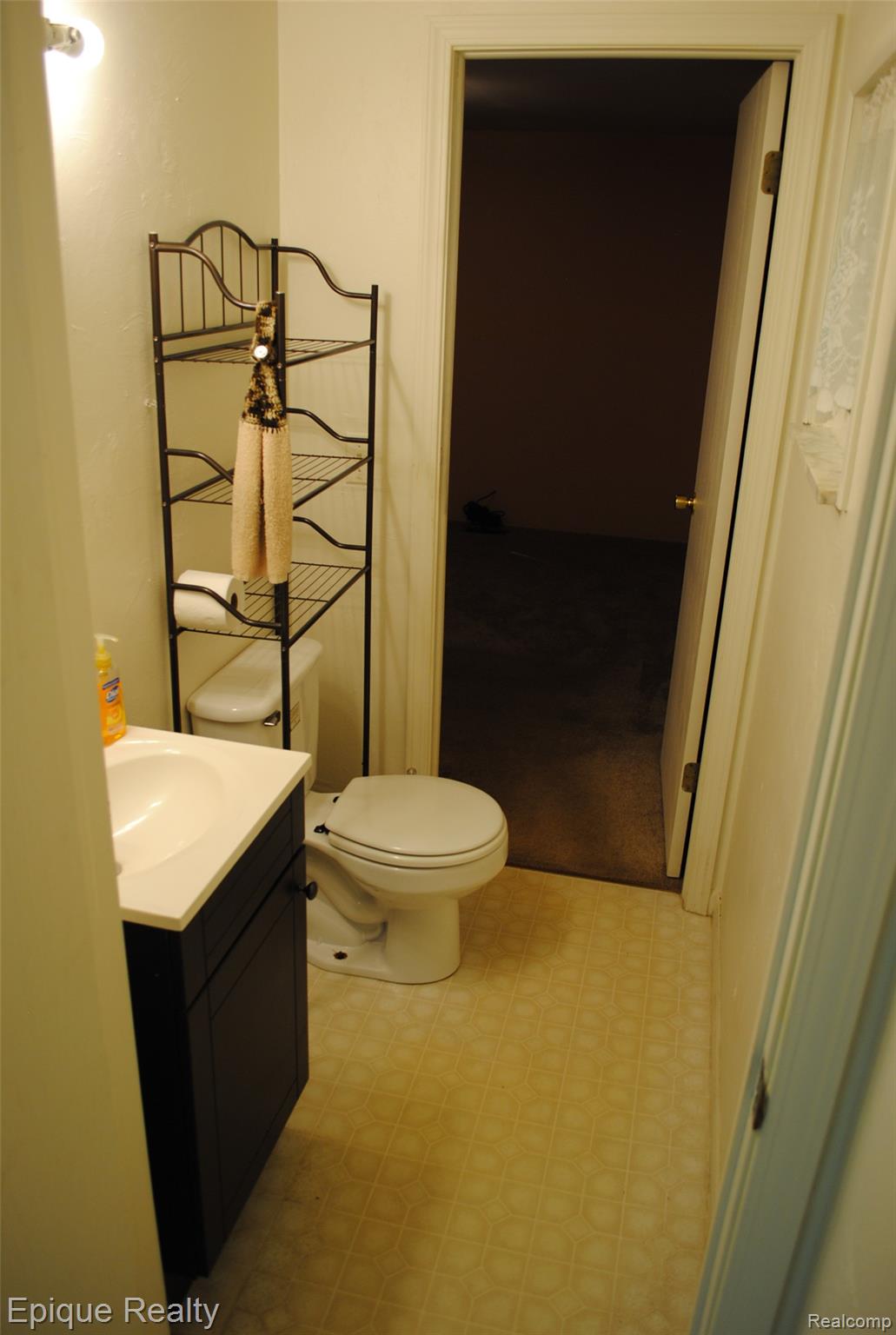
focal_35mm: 27
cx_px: 448
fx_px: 1003
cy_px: 668
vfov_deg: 67.3
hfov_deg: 48.1
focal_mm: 18
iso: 200
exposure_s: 1/50
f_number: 3.5
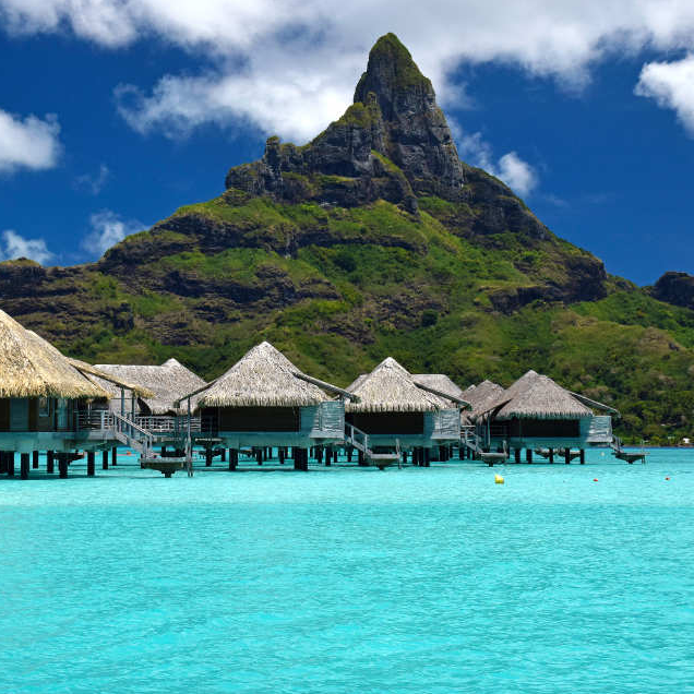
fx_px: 1747
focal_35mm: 77
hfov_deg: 22.4
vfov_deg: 22.5
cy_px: 347
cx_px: 275
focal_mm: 40
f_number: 10
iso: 400
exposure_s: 1/640
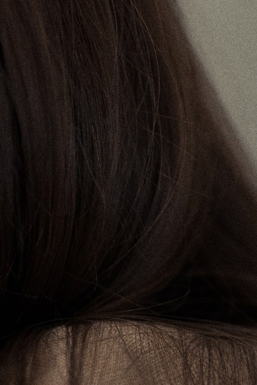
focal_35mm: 510
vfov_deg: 4.0
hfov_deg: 2.7
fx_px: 5458
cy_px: 407
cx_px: -366
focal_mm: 85
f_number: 1.4
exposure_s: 1/400
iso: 125
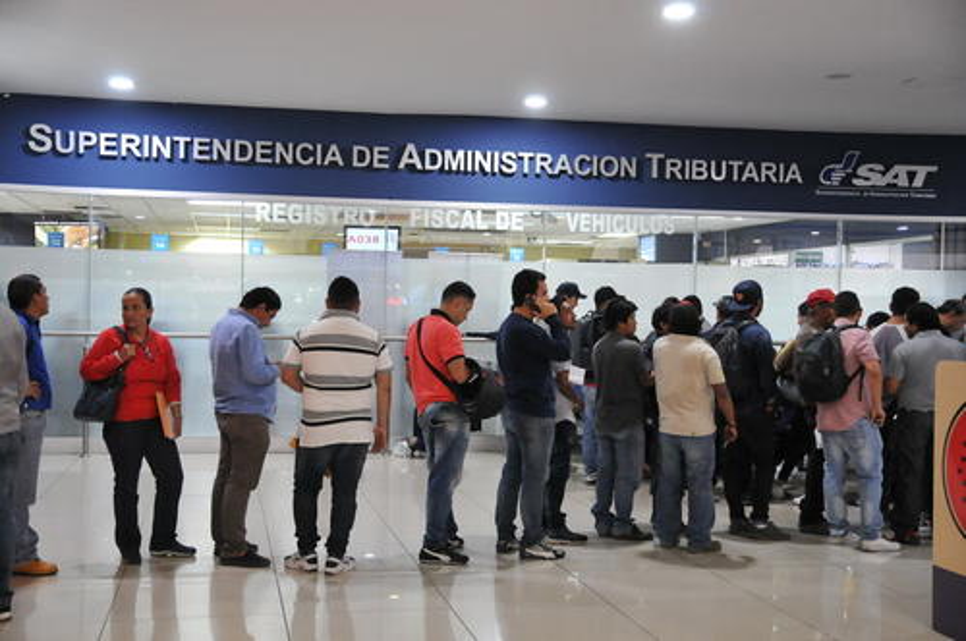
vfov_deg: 28.0
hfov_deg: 41.2
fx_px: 1286
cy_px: 320
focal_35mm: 48
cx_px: 483
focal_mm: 32
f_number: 4.5
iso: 1000
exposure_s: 1/30
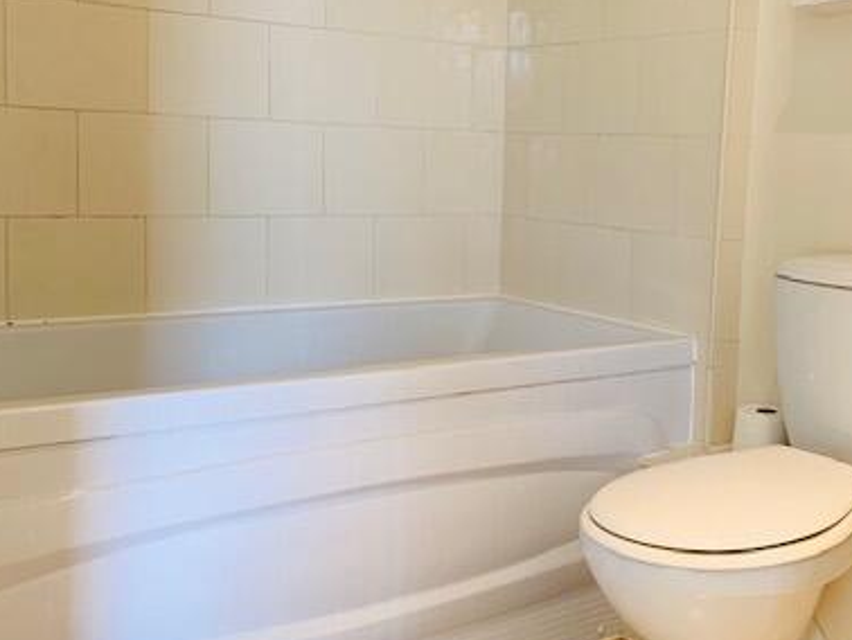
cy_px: 277
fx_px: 1084
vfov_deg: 32.9
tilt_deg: -5.8
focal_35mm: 44
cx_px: 561
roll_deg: -3.6
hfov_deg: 42.4
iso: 200
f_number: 1.8
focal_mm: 4.25
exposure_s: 1/50
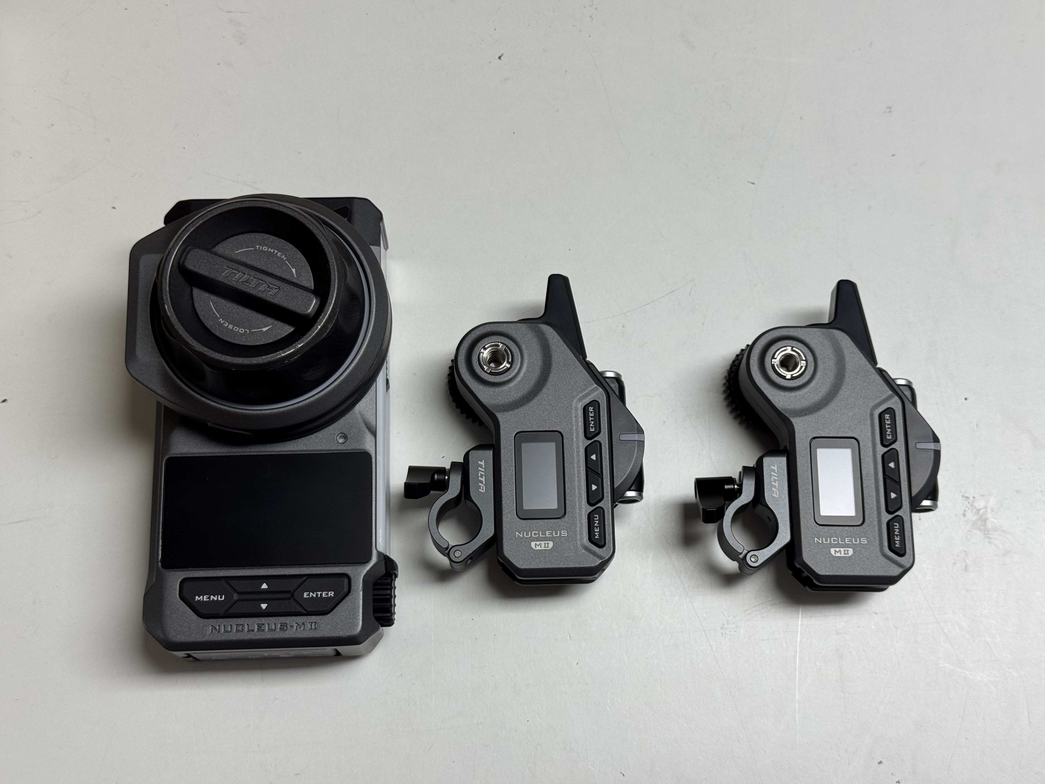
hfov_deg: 39.7
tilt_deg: -74.4
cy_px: 392
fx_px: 1449
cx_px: 522
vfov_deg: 30.3
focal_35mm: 48
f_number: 1.78
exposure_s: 1/100
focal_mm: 6.76
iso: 64
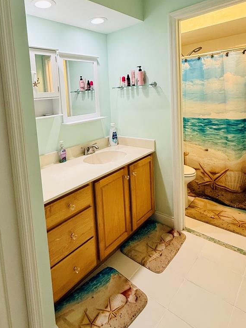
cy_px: 119
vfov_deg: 74.8
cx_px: 84
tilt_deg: -4.1
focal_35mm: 22
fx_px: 208
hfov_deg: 59.8
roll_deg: +3.8
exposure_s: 1/120
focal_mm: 2.22
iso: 100
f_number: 2.2
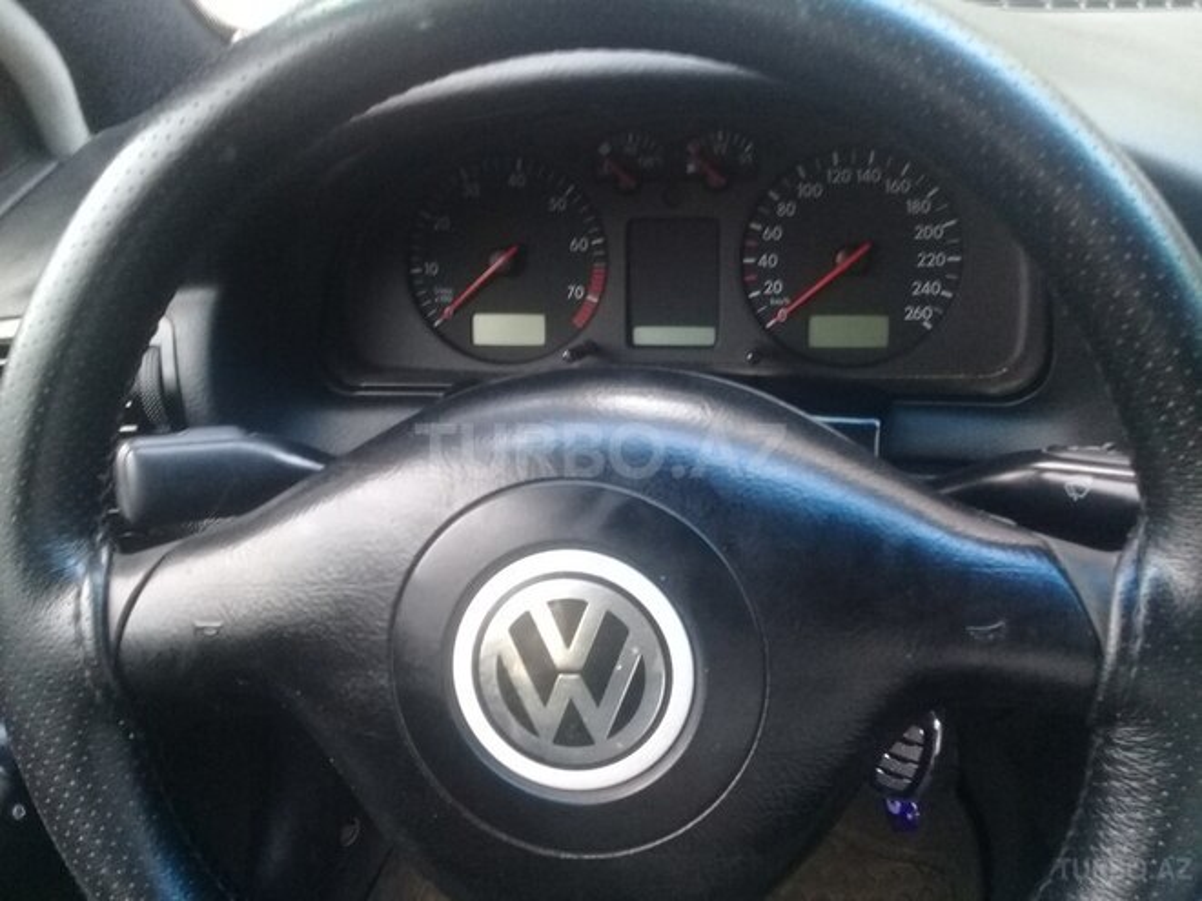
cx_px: 601
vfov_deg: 45.4
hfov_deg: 58.4
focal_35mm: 31
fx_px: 1076
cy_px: 450
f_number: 2.2
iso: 200
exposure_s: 1/24
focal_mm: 3.3
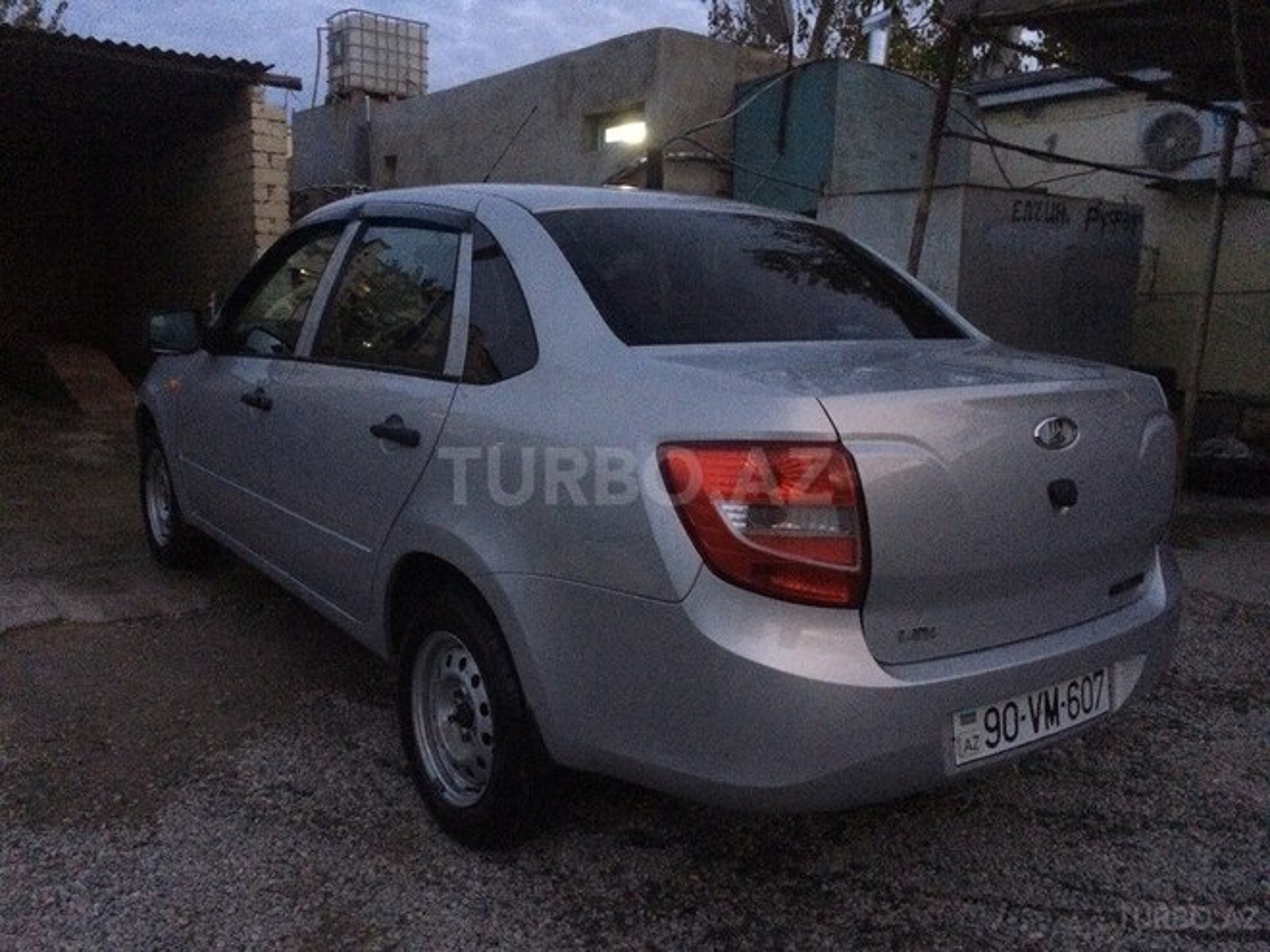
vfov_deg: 48.2
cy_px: 476
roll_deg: -3.3
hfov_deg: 61.7
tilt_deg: -10.1
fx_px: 1064
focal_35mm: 29
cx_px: 635
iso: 500
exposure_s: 1/17
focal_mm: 4.15
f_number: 2.2
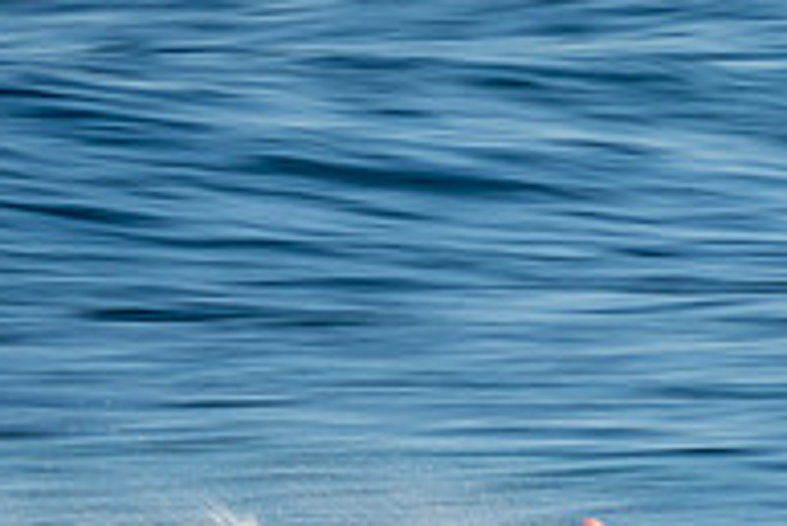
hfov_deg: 1.1
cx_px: 734
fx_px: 39400
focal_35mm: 1801
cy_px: 634
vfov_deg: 0.8
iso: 100
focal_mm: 400
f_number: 22
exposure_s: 1/20
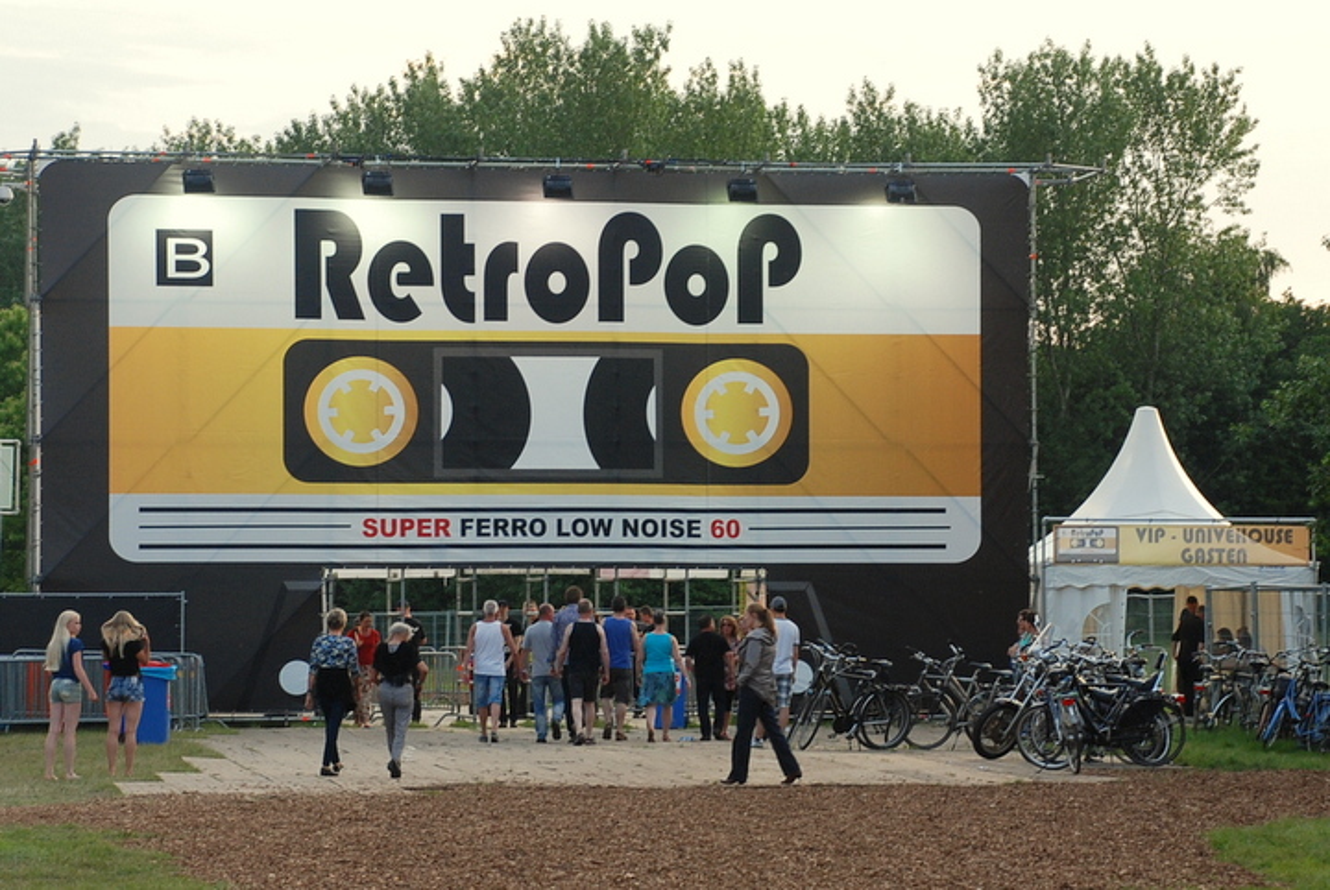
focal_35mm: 93
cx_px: 665
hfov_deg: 21.9
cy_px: 445
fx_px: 3440
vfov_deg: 14.7
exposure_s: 1/80
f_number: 5.3
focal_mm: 62
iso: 320
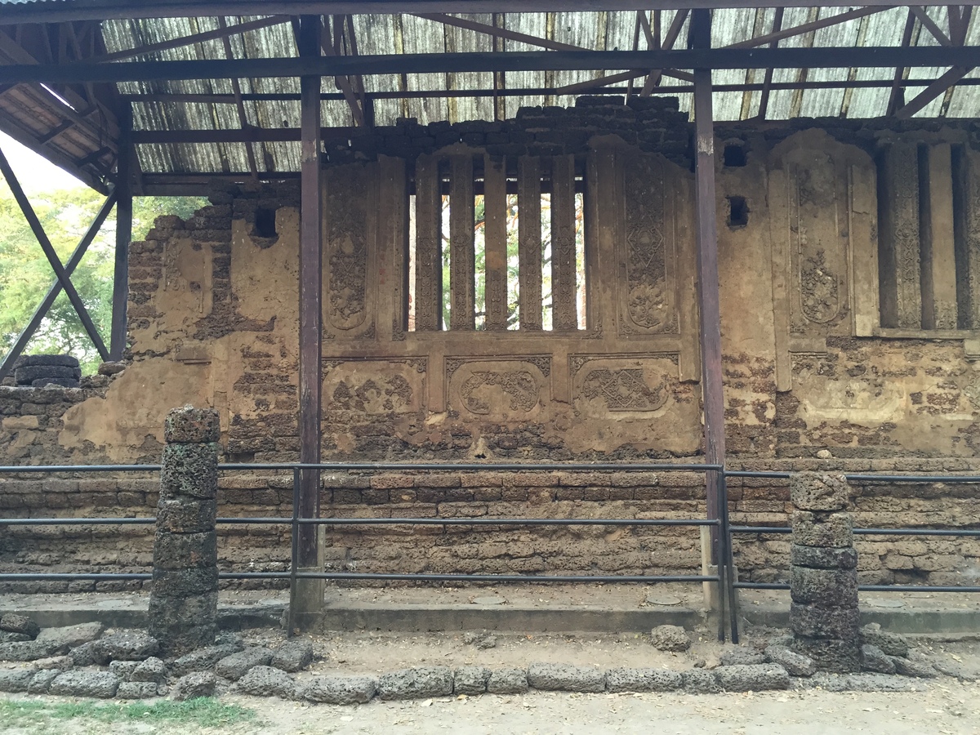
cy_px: 368
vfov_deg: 48.2
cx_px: 490
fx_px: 821
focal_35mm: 29
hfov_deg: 61.7
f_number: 2.2
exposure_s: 1/30
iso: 64
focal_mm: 4.15
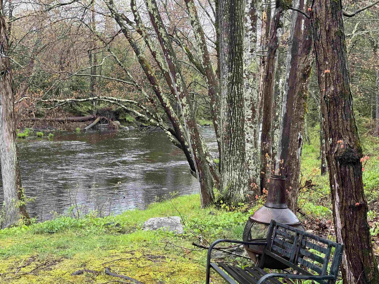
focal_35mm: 48
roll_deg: -2.5
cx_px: 190
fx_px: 526
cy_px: 142
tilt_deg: -5.0
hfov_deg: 39.7
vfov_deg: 30.3
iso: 64
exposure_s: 1/241
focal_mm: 6.76
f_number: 1.78
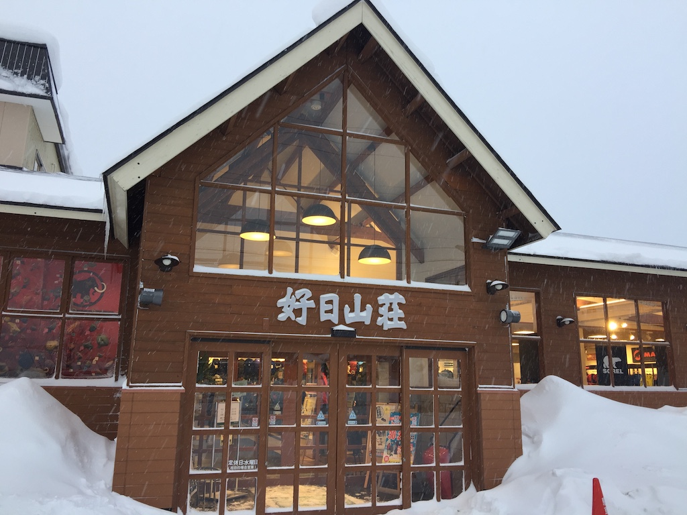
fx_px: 576
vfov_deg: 48.2
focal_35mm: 29
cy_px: 258
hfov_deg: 61.7
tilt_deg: +13.2
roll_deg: -1.0
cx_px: 344
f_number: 2.2
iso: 32
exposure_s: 1/60
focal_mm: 4.15
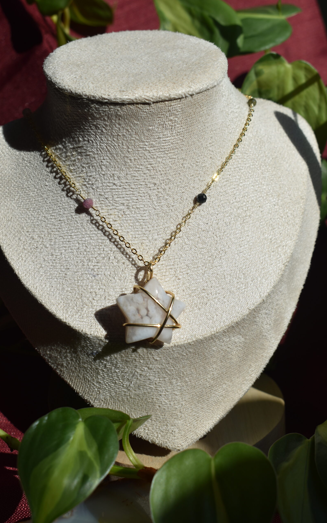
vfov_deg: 42.2
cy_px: 262
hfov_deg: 27.1
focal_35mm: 48
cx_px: 153
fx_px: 678
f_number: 8
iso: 100
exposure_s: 1/500
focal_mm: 31
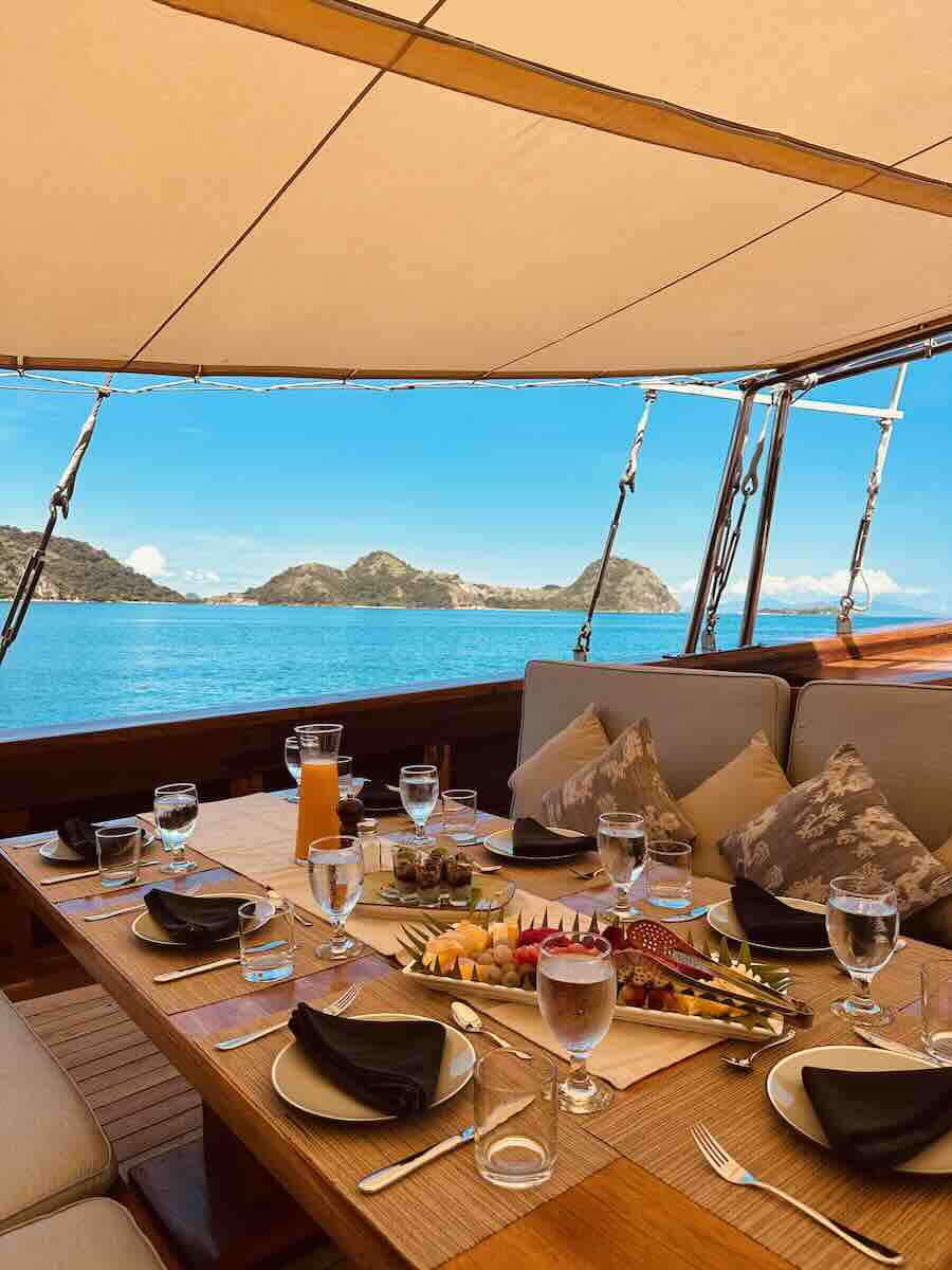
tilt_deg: -0.9
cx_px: 476
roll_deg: -2.9
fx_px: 880
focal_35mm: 24
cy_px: 635
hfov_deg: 56.8
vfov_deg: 71.6
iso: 80
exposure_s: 1/4016
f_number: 1.78
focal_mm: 6.86
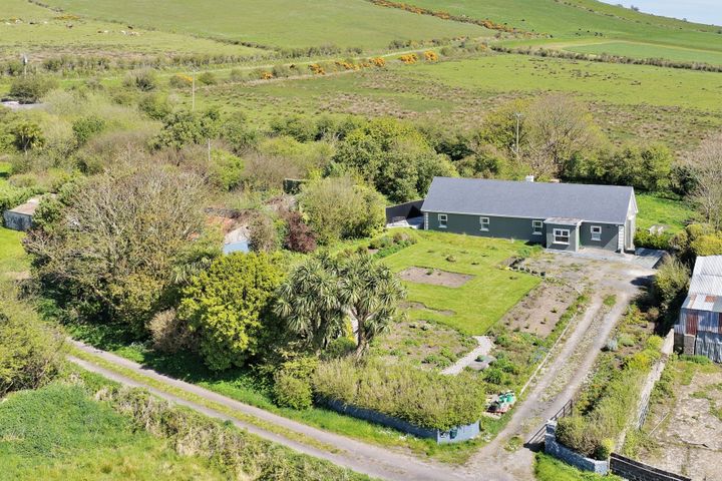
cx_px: 361
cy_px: 240
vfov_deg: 46.4
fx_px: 562
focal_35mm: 28
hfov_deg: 65.5
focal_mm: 14.45
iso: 125
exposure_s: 1/1250
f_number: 2.8
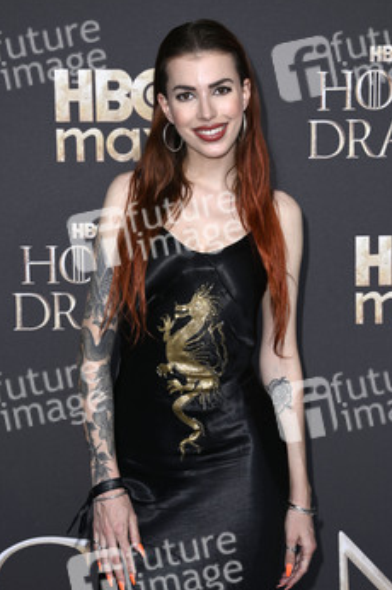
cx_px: 205
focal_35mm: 81
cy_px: 317
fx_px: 1326
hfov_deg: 16.8
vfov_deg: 25.1
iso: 200
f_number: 6.3
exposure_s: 1/250
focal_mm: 70
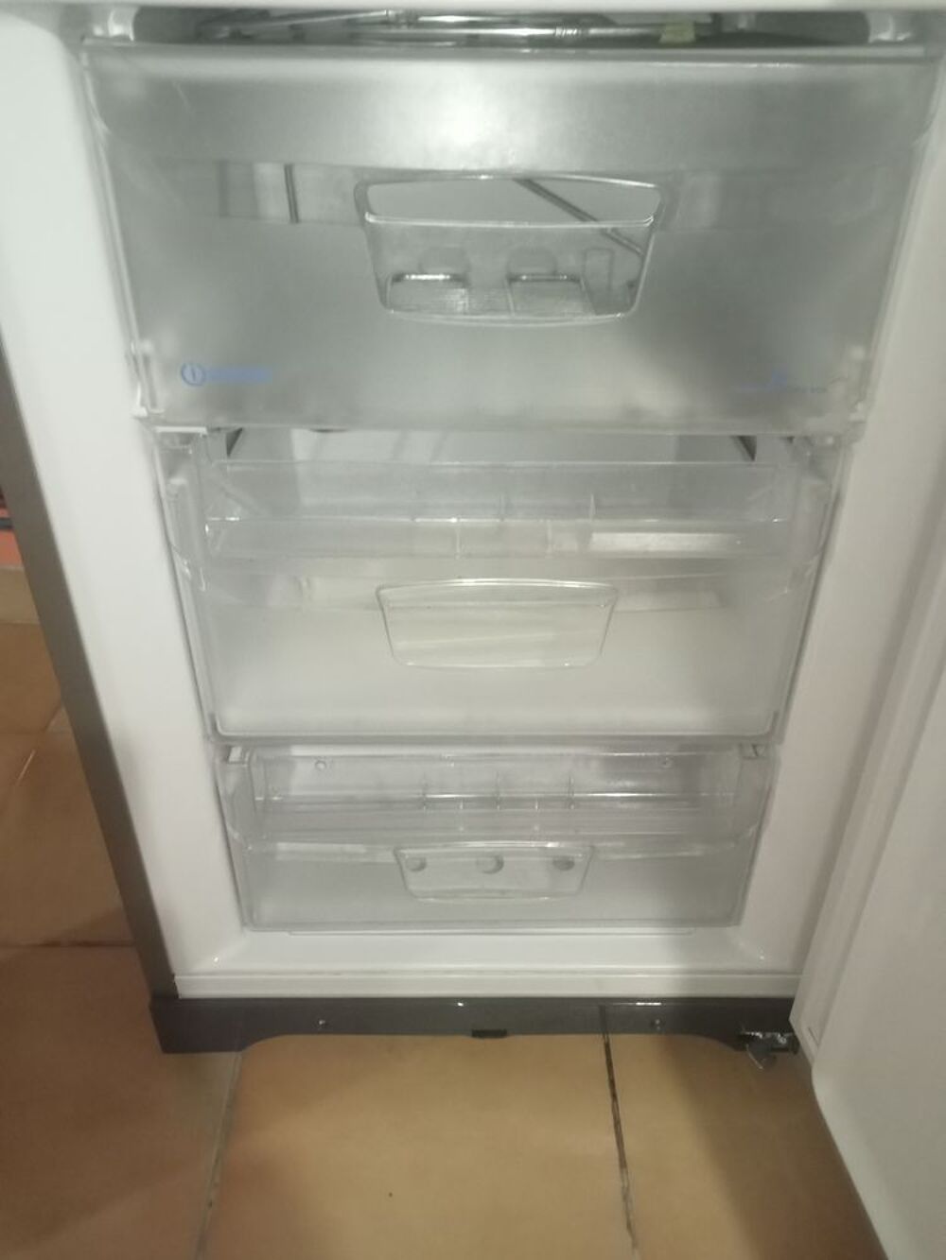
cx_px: 473
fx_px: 1020
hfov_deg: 49.8
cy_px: 630
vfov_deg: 63.4
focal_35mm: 28
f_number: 2.2
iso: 1362
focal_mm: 3.46
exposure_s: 1/25
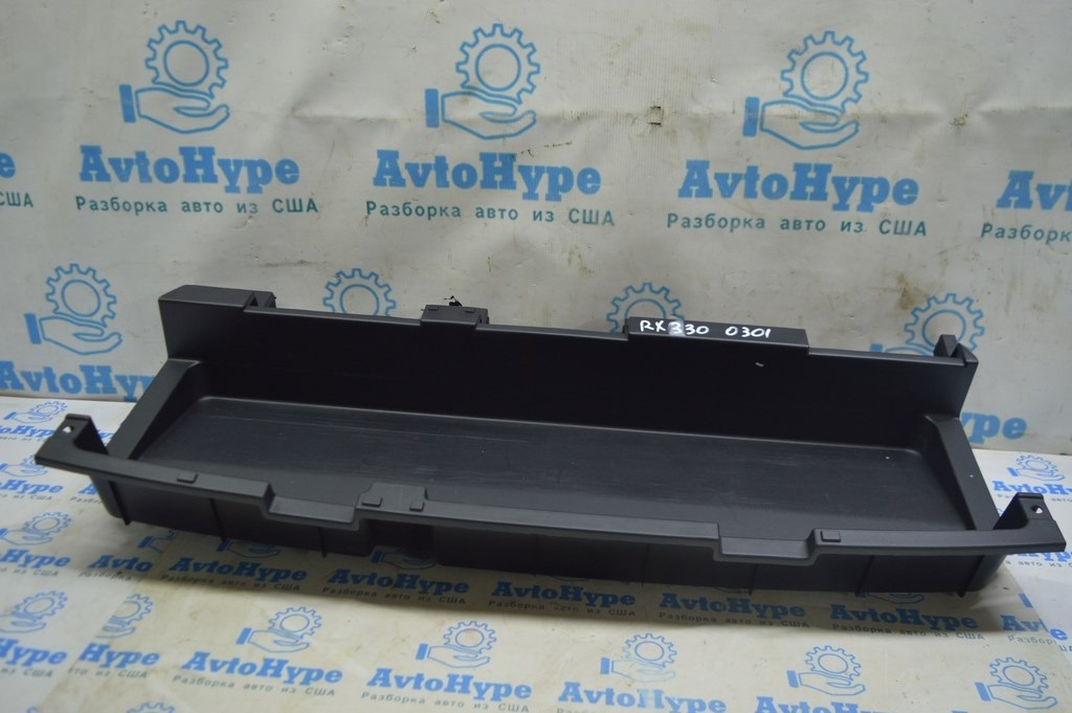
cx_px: 536
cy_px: 356
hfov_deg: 59.5
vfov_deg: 41.6
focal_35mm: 32
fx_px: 937
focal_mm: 21
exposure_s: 1/50
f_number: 3.8
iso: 400
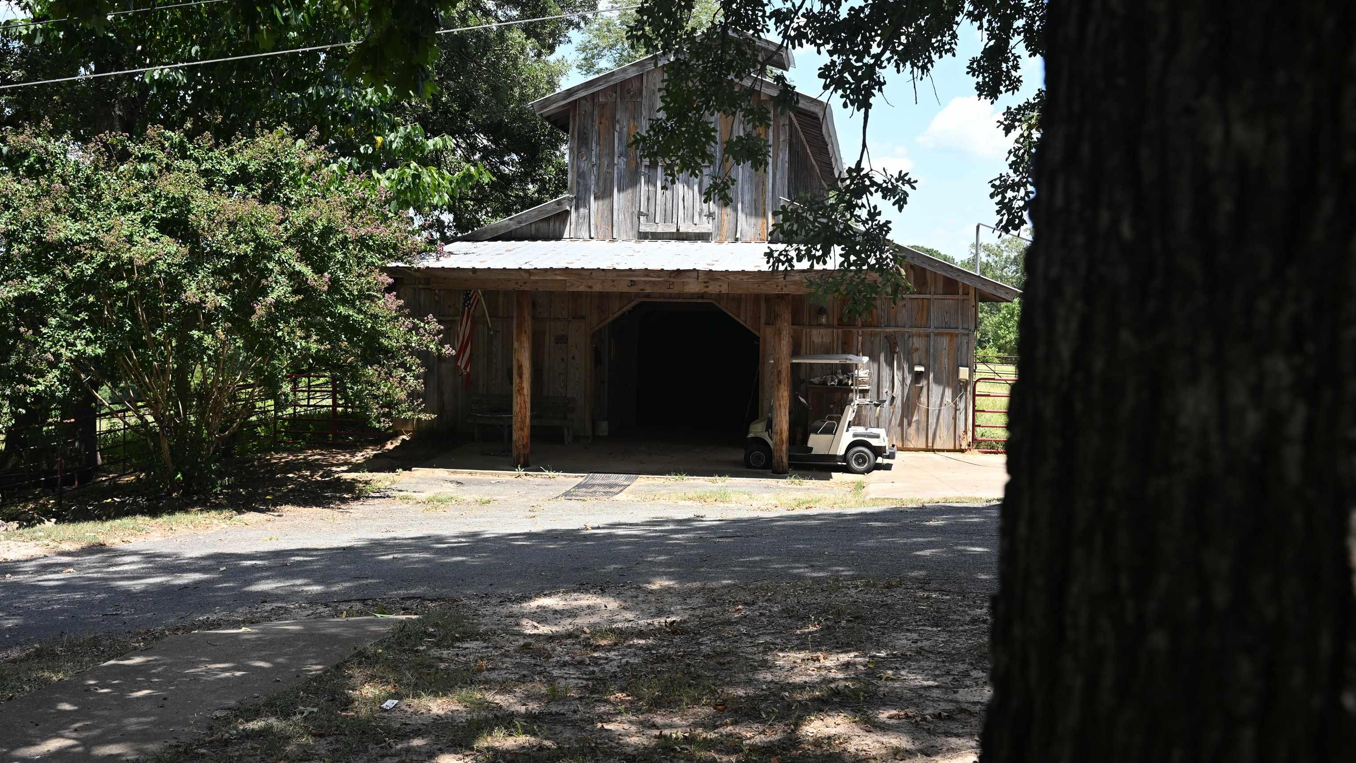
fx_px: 1402
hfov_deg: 51.6
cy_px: 337
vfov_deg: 30.4
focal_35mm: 39
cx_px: 678
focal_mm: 37
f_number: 5.6
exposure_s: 1/250
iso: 160
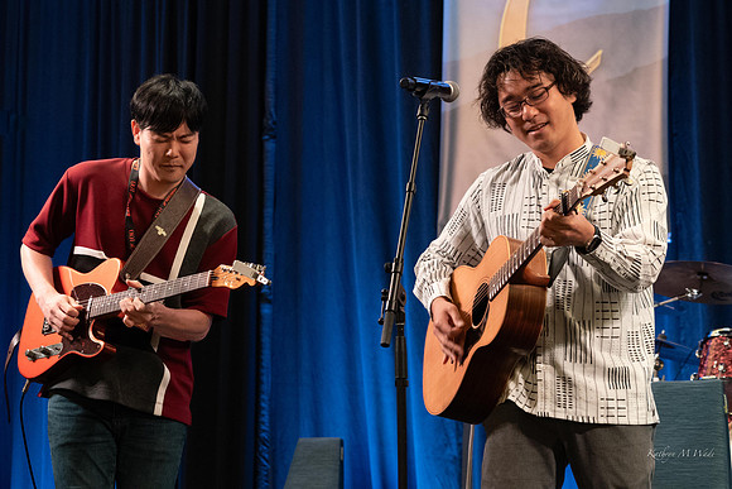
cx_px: 366
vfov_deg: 15.4
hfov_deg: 22.9
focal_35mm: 89
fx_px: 1810
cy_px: 244
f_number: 5.6
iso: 6400
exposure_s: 1/250
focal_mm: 89
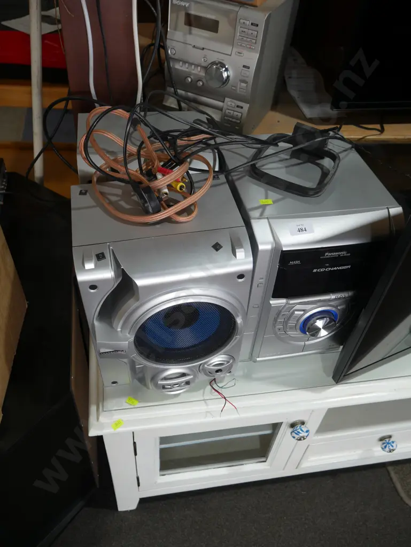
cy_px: 274
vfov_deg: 63.4
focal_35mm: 28
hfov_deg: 49.8
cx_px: 206
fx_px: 443
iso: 200
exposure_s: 1/125
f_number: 4
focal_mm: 14
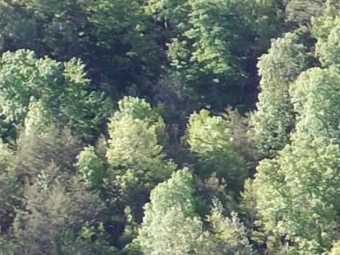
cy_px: 282
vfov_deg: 9.5
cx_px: 806
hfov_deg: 10.9
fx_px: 1512
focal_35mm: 154
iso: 100
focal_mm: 3.61
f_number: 2.8
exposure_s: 1/241
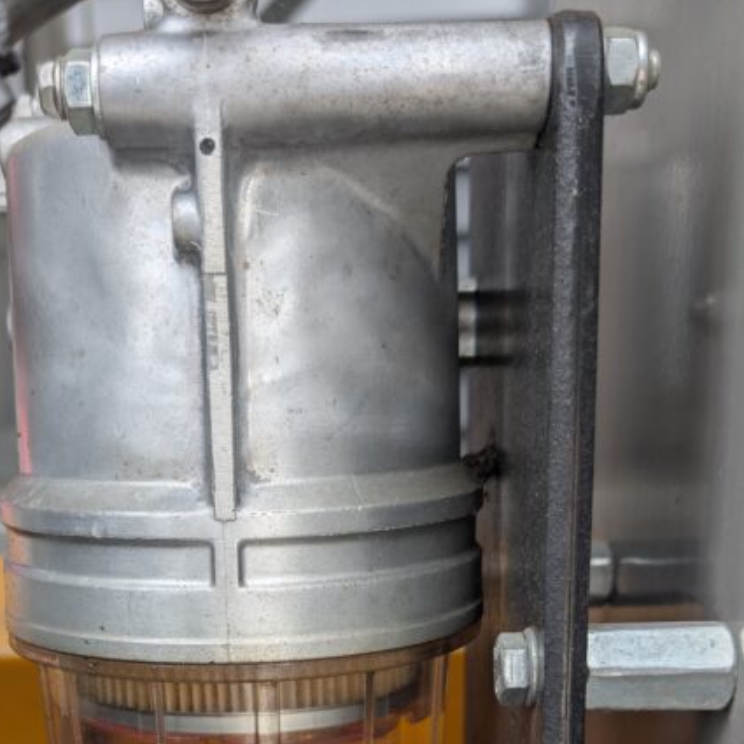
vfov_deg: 31.3
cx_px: 256
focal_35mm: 51
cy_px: 714
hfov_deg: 33.1
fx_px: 1240
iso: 20
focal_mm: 6.9
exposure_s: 1/111
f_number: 1.68
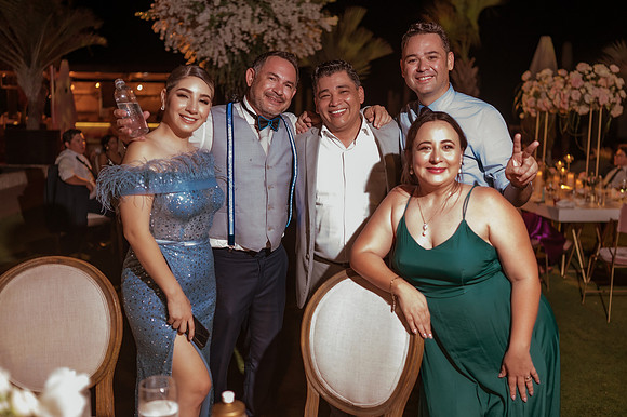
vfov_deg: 35.4
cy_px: 218
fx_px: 654
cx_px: 336
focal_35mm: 38
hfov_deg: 51.2
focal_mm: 35
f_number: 1.8
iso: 2000
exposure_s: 1/160
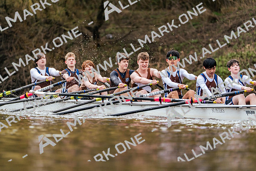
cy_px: 86
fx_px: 3400
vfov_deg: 2.9
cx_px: 128
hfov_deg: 4.3
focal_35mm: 478
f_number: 6.3
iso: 2000
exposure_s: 1/2000
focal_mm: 478
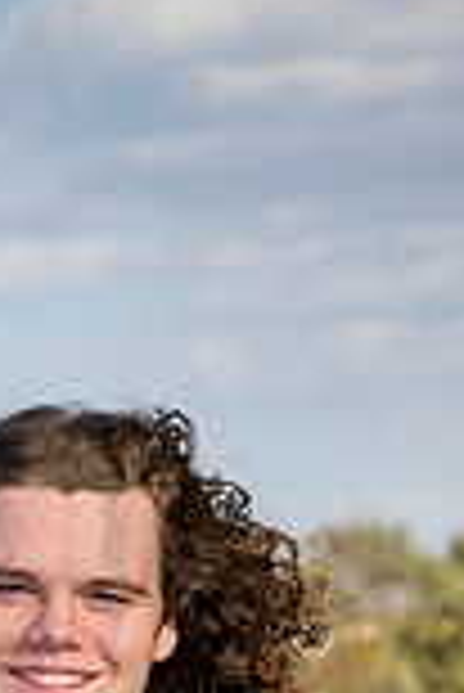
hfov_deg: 4.2
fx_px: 6307
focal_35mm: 327
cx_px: -72
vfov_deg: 6.2
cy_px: 990
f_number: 10
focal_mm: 112
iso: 640
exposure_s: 1/800
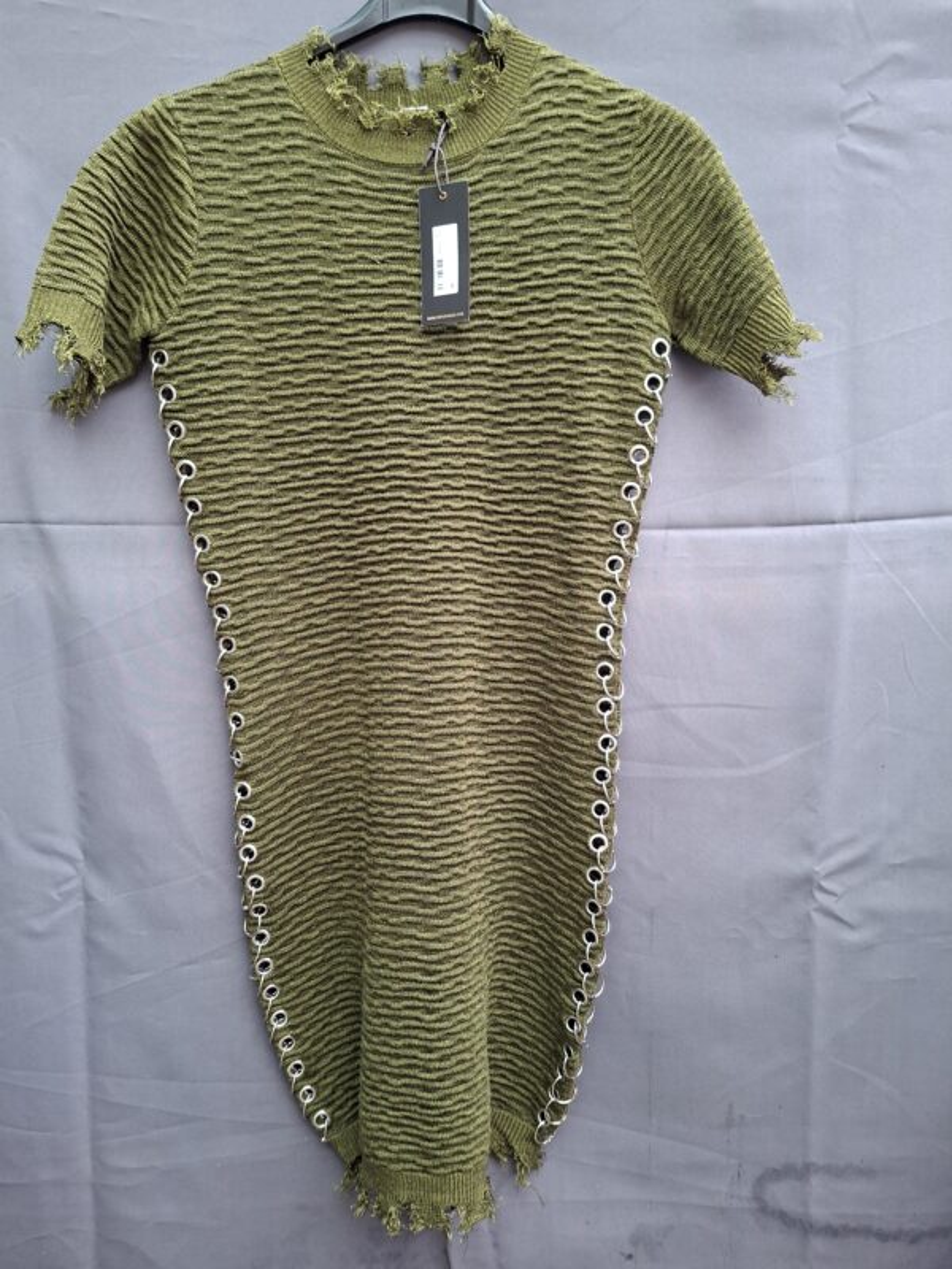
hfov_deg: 58.9
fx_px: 843
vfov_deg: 73.9
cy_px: 634
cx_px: 476
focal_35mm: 23
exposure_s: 1/100
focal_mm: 5.54
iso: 320
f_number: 1.8
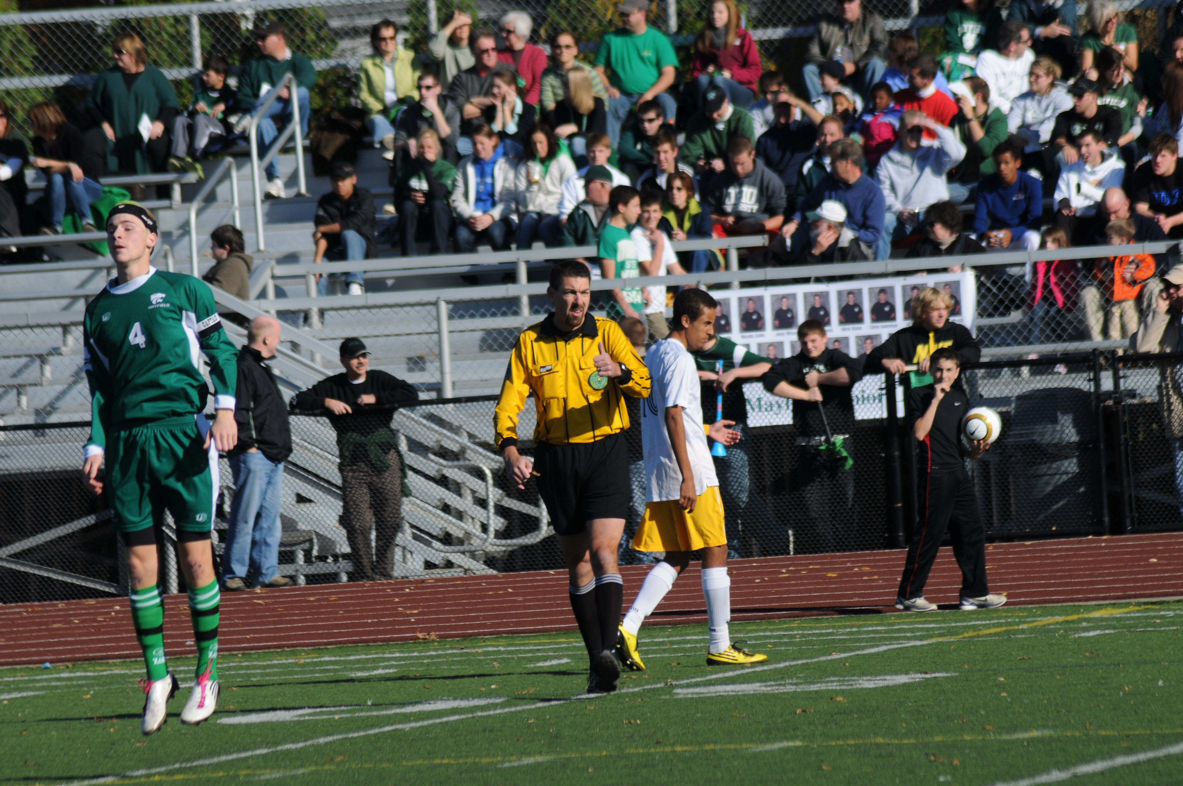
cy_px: 393
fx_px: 10831
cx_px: 592
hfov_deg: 6.3
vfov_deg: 4.2
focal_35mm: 330
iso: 250
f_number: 6.3
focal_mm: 220
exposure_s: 1/320
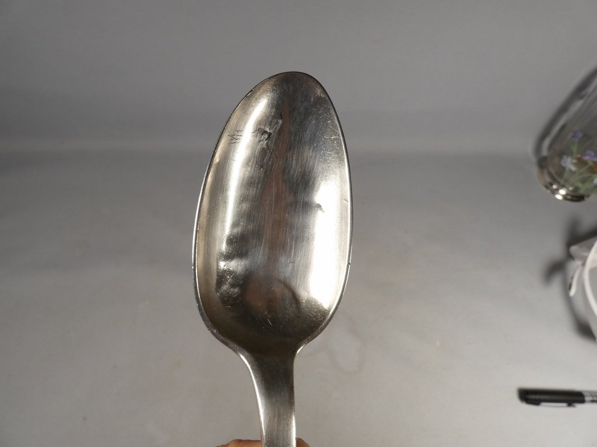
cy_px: 224
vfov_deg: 66.0
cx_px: 298
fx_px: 345
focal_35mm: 20
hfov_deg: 81.7
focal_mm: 3.6
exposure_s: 1/200
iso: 80
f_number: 2.8
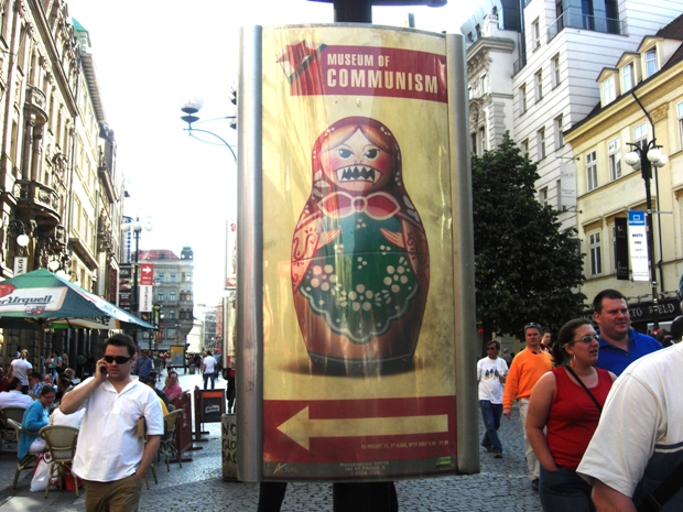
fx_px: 750
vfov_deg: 37.7
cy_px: 256
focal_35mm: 38
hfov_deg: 49.0
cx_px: 342
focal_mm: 7.9
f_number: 4
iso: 80
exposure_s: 1/400
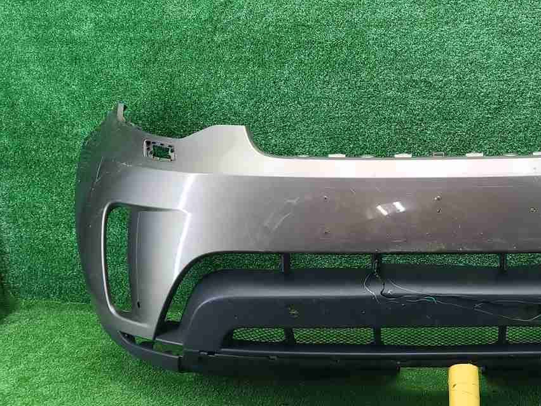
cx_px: 437
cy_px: 200
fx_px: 688
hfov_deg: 41.0
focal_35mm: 44
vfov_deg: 32.9
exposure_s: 1/50
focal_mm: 5.4
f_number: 1.8
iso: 142
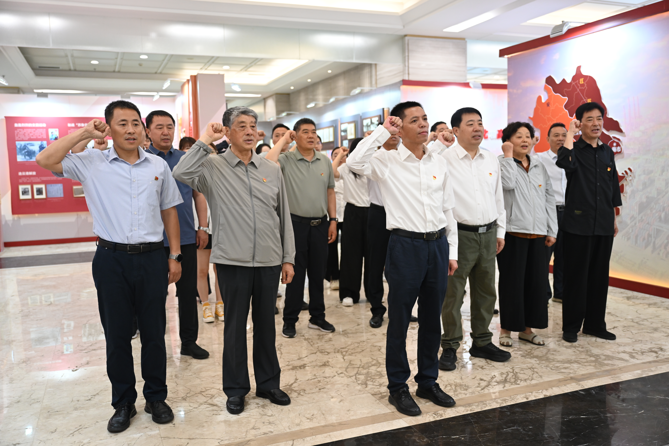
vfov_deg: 41.1
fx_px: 595
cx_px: 334
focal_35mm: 32
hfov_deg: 58.7
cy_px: 223
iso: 800
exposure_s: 1/125
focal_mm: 32
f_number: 2.8
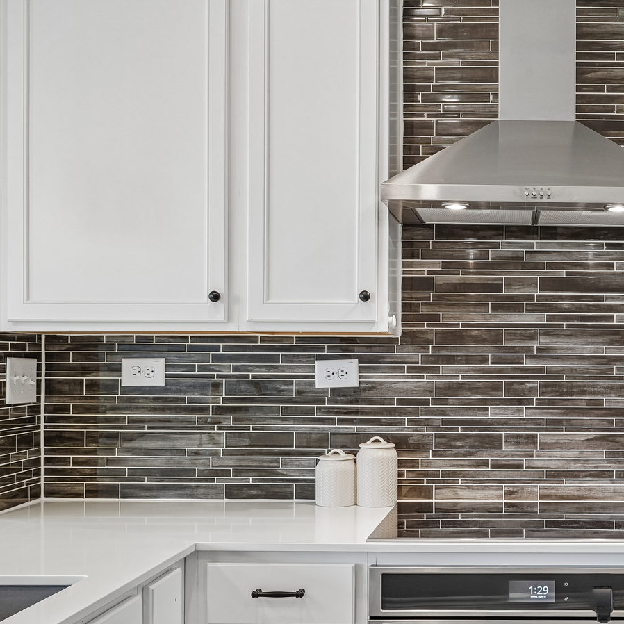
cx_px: 532
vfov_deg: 36.7
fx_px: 938
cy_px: 358
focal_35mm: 46
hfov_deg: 35.2
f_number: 8
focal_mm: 30
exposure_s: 1/25
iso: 400
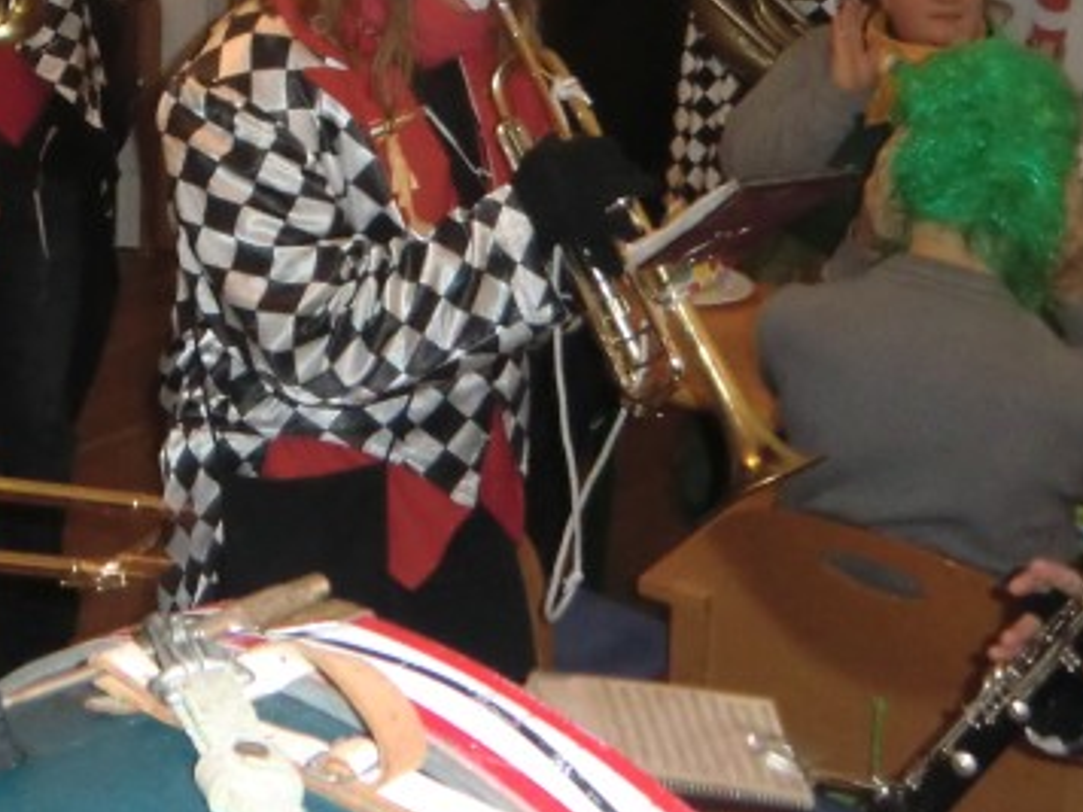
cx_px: 110
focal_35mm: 69
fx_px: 2159
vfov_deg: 19.8
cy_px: -204
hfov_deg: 27.2
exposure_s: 1/40
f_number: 3.2
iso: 400
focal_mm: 4.3
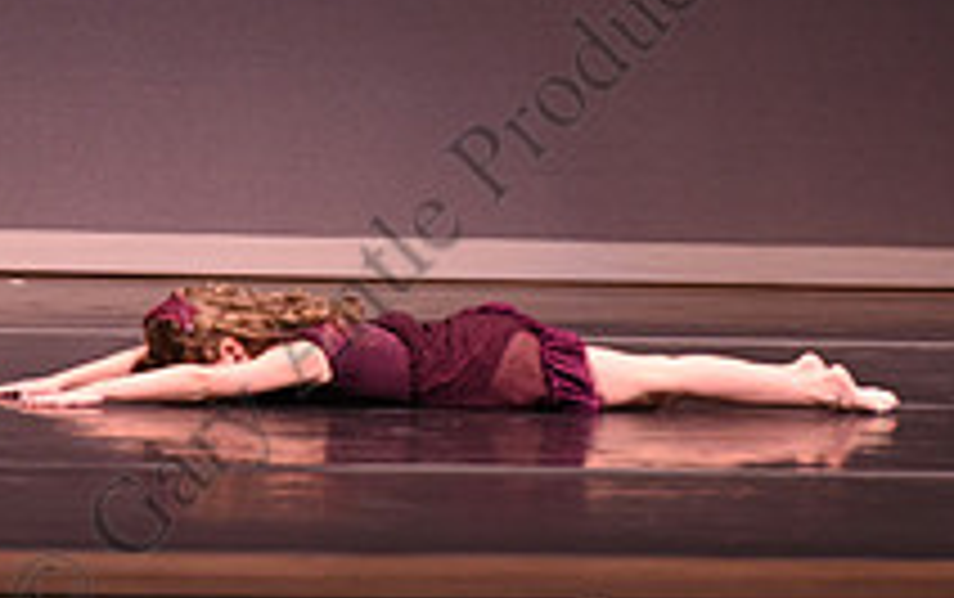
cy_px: 223
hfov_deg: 3.8
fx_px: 14497
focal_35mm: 557
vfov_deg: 2.4
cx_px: 441
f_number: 4
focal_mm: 200
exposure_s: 1/250
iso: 2000
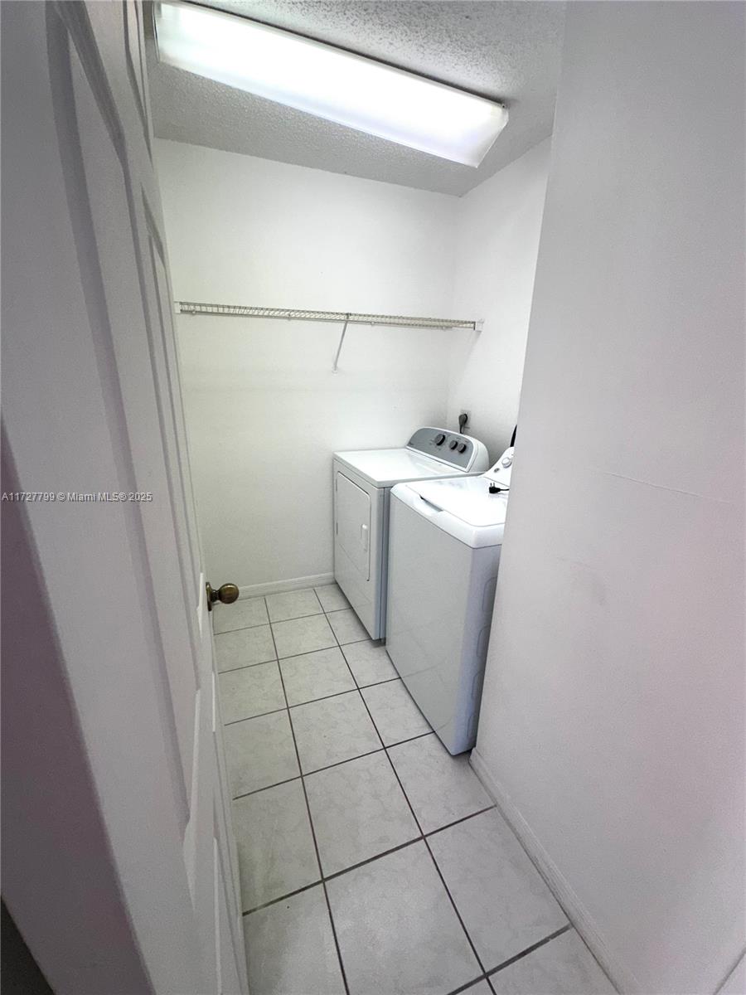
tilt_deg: -16.1
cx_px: 373
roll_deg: -3.0
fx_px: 402
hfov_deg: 85.7
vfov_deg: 102.1
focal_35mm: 14
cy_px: 498
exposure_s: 1/120
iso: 100
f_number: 2.2
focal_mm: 2.22
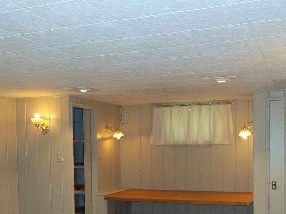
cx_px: 158
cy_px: 166
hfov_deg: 40.4
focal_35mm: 47
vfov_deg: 30.3
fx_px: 388
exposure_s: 1/30
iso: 125
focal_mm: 5.2
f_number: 3.4
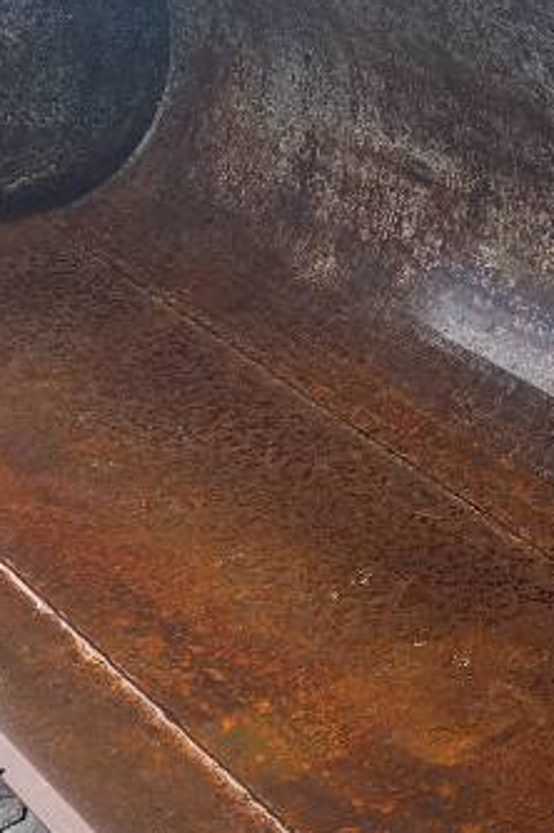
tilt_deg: -31.6
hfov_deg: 16.2
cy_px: 546
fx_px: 1920
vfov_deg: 24.4
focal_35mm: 83
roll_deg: +0.5
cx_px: 512
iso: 50
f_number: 1.5
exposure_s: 1/488
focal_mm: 5.7
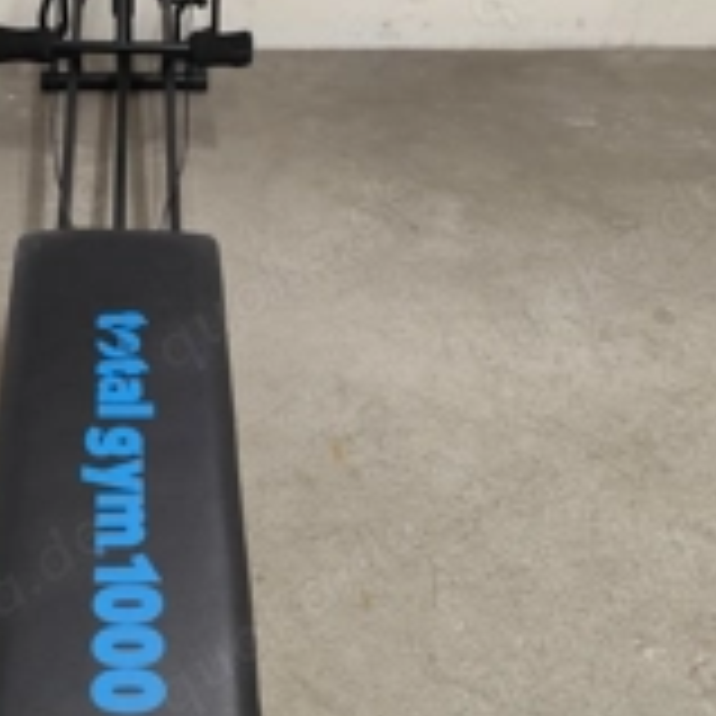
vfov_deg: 33.4
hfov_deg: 32.5
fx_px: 1193
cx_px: 140
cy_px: 338
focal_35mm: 51
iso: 1000
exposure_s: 1/50
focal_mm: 6.19
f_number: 1.65
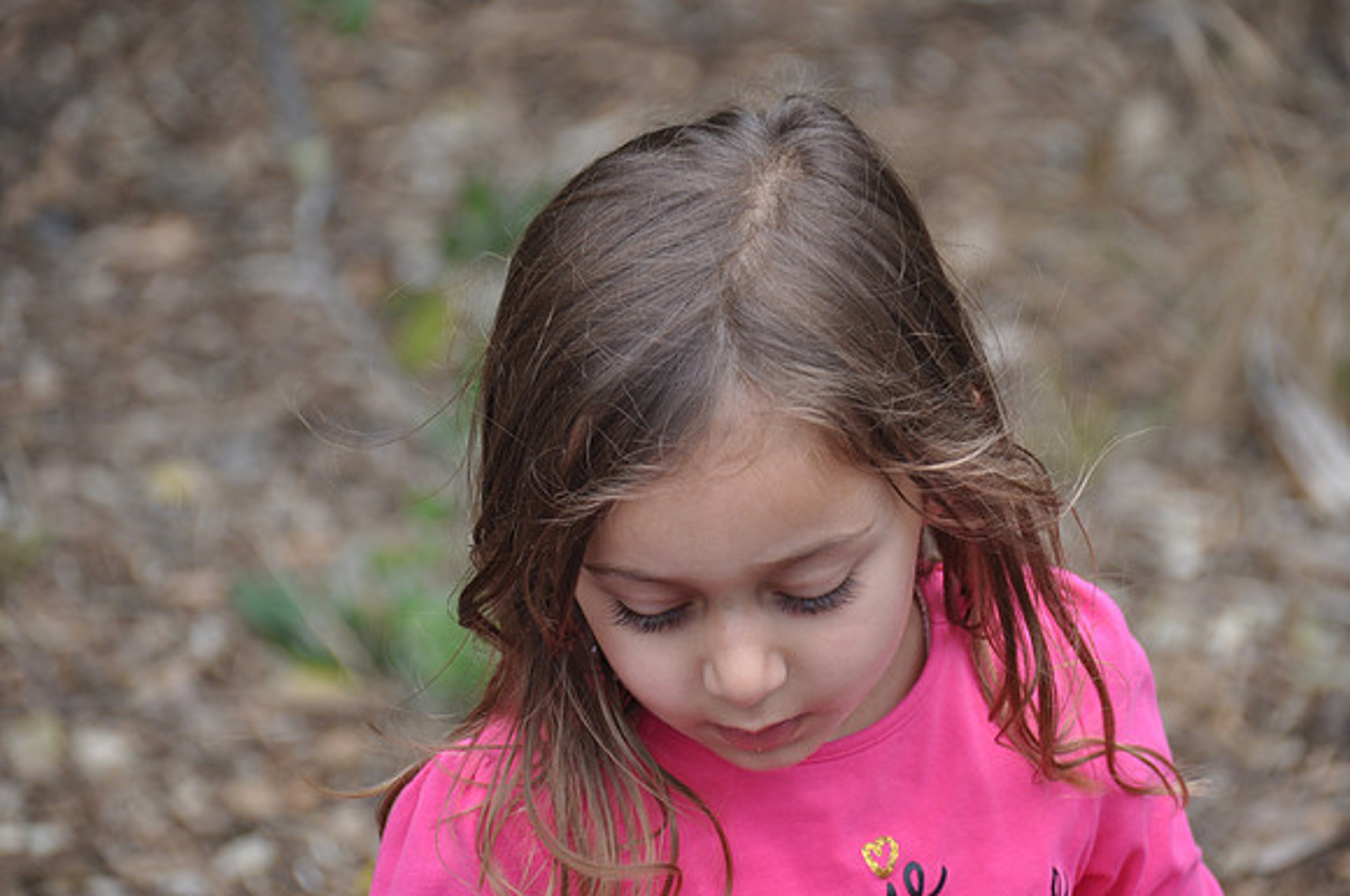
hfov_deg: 7.1
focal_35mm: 292
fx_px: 10953
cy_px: 448
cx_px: 675
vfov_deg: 4.7
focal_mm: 195
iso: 320
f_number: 5.6
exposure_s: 1/400
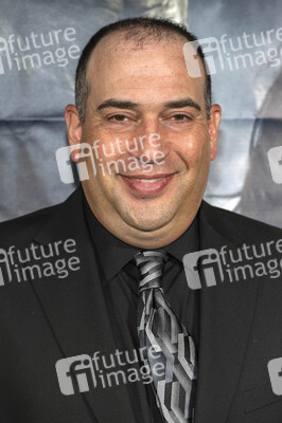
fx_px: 1212
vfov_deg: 19.8
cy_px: 212
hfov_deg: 13.3
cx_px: 141
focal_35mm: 103
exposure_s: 1/200
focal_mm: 103
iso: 800
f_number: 5.6
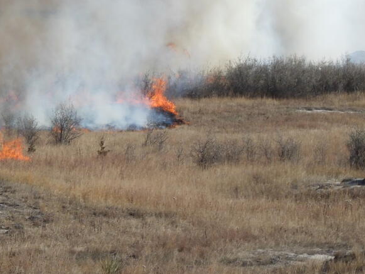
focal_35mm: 216
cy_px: 48
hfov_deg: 9.1
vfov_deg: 6.9
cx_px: -38
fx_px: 2278
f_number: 6
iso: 125
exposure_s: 1/640
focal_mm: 16.7
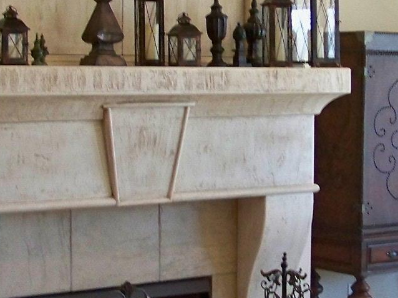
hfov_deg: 18.5
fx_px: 1218
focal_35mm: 106
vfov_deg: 13.9
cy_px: 127
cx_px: 241
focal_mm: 5.85
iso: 320
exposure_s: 1/30
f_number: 2.8
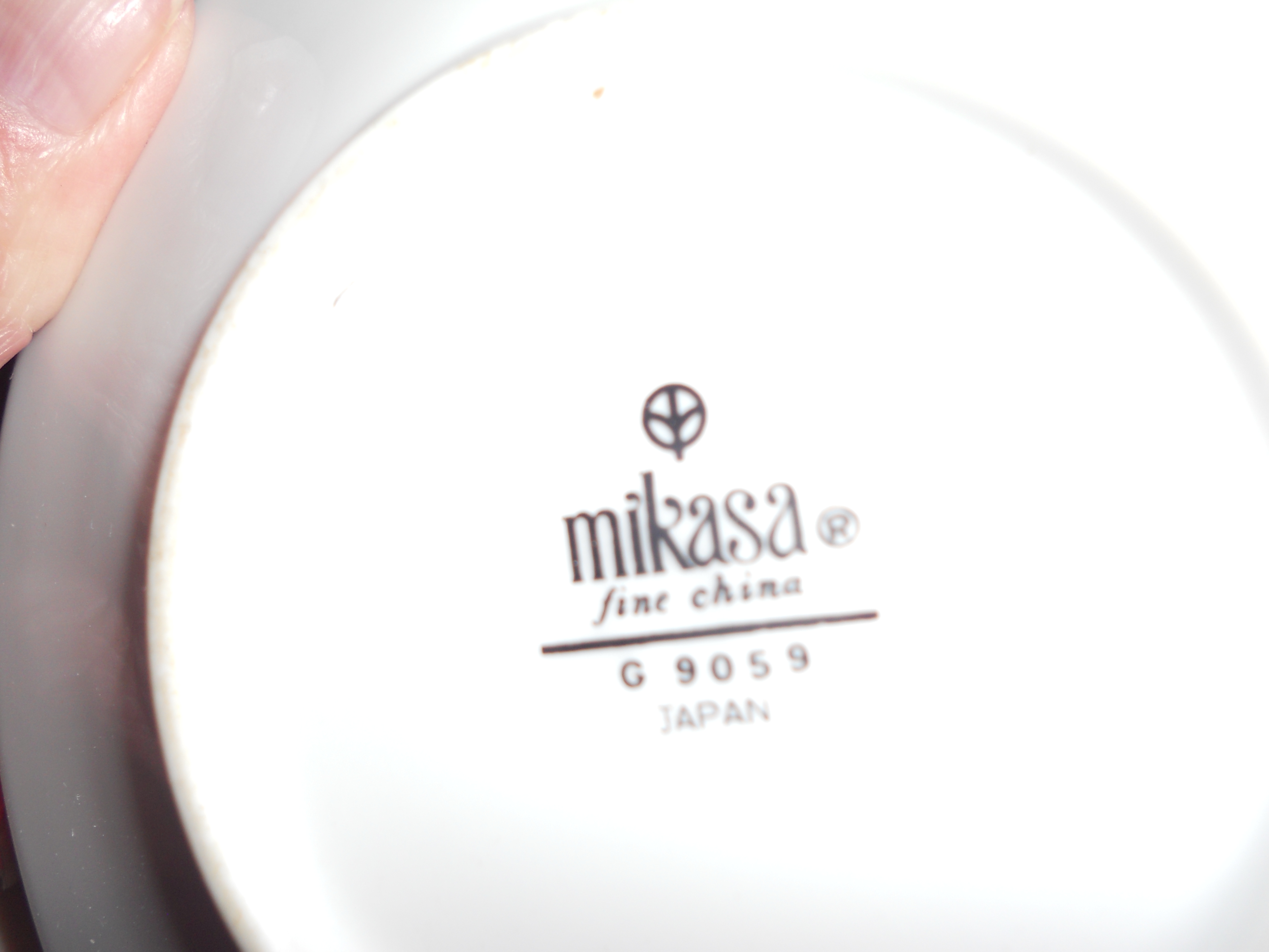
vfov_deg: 44.2
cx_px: 634
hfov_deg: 56.8
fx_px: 1173
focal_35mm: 32
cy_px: 476
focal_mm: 5.8
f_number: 8.8
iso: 80
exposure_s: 1/25
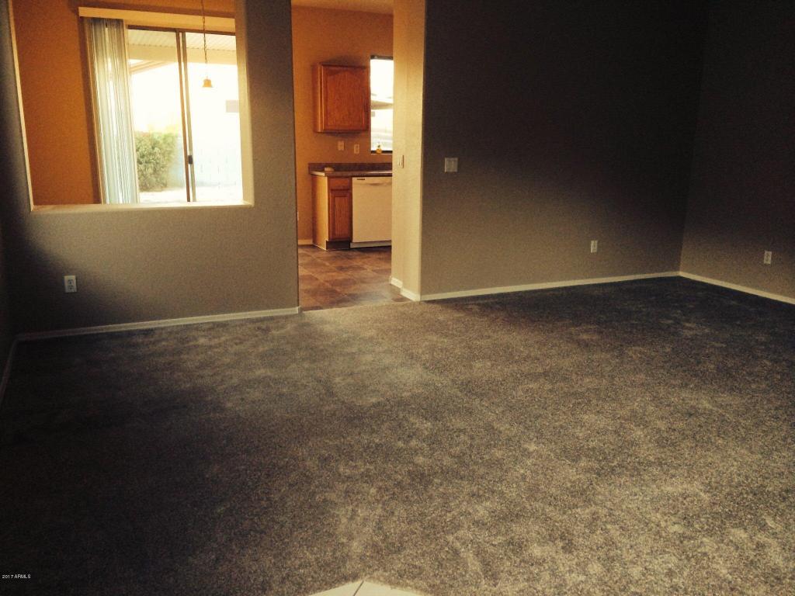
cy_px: 298
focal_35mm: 30
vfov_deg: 46.8
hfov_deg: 60.0
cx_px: 398
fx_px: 689
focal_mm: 4.12
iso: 200
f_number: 2.2
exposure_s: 1/30
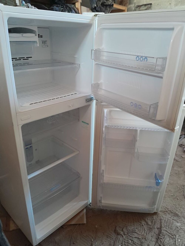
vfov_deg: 67.3
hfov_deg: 53.1
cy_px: 123
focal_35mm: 26
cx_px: 92
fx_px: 185
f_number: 1.8
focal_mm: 3.98
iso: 500
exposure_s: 1/33
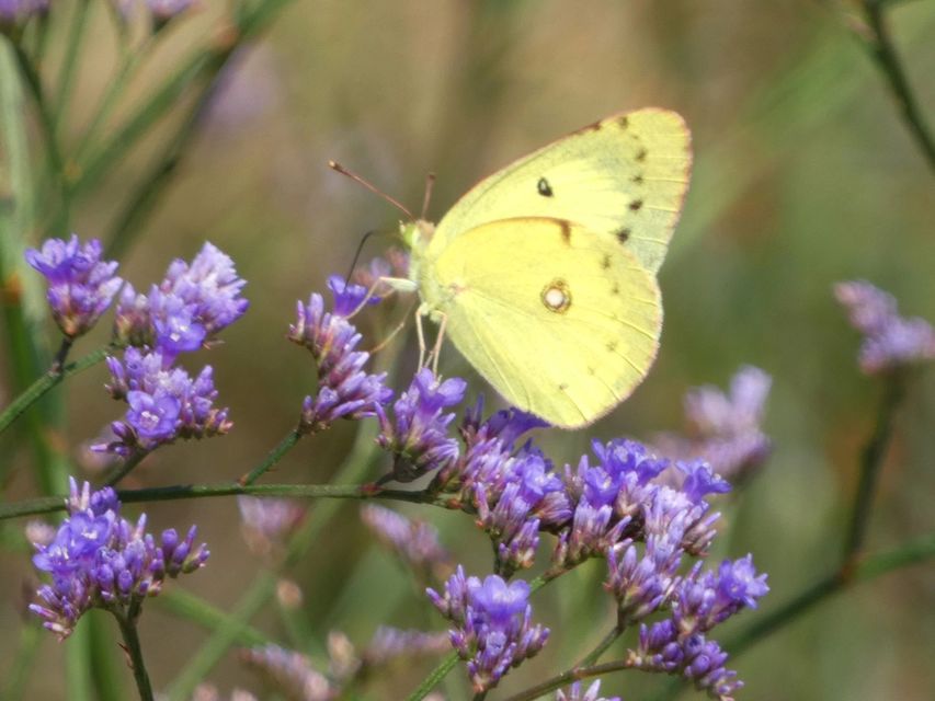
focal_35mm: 917
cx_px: 468
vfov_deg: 1.6
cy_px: 350
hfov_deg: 2.2
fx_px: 24772
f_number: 5.6
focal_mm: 164.2
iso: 80
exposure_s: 1/160
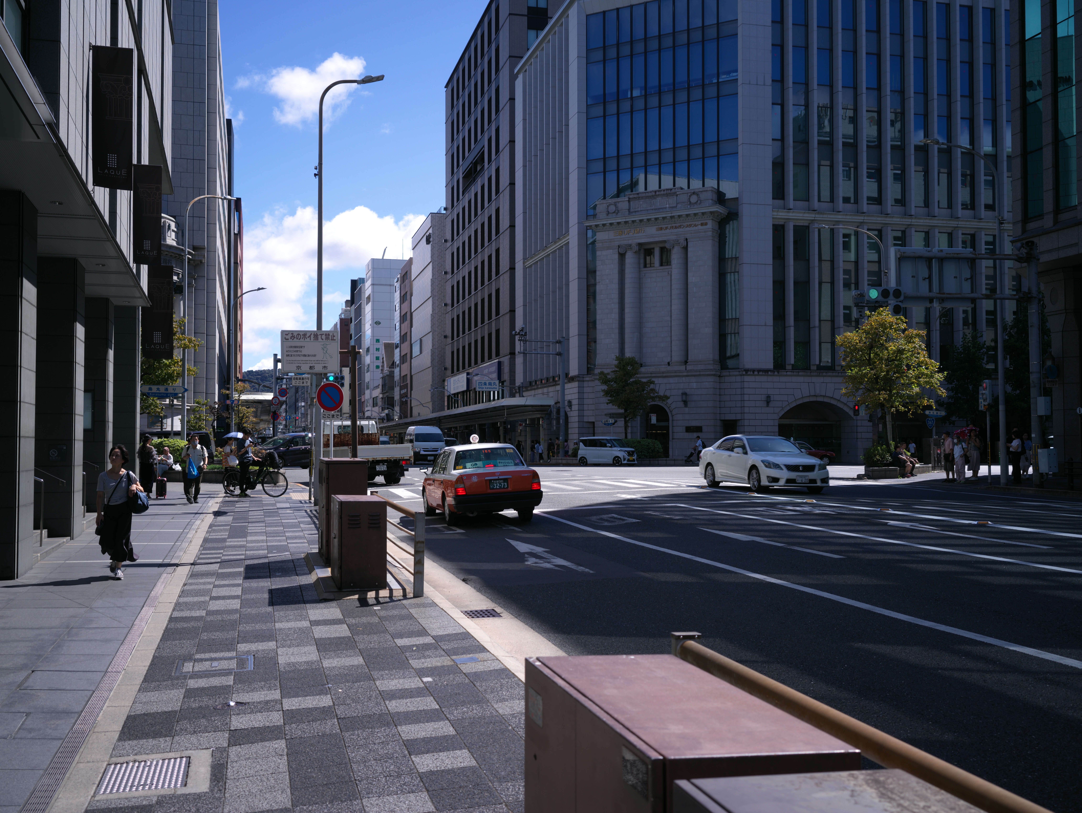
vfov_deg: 40.7
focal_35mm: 35
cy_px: 406
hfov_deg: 52.6
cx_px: 541
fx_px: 1095
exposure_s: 1/250
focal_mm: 45
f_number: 7.1
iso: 100
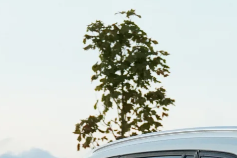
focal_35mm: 235
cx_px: 271
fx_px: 1548
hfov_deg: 8.7
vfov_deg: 5.7
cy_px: 292
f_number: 5.6
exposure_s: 1/4000
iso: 4000
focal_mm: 39
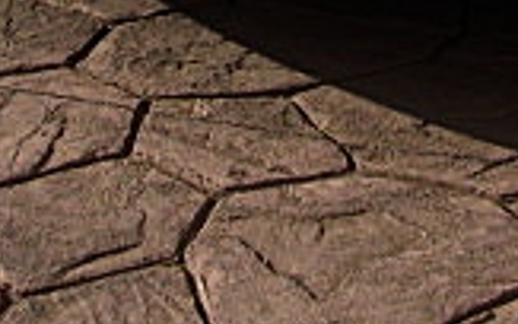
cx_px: 423
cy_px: -365
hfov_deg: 13.9
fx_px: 2118
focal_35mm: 150
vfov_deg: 8.2
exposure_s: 1/640
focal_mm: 6.3
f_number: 2.8
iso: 50
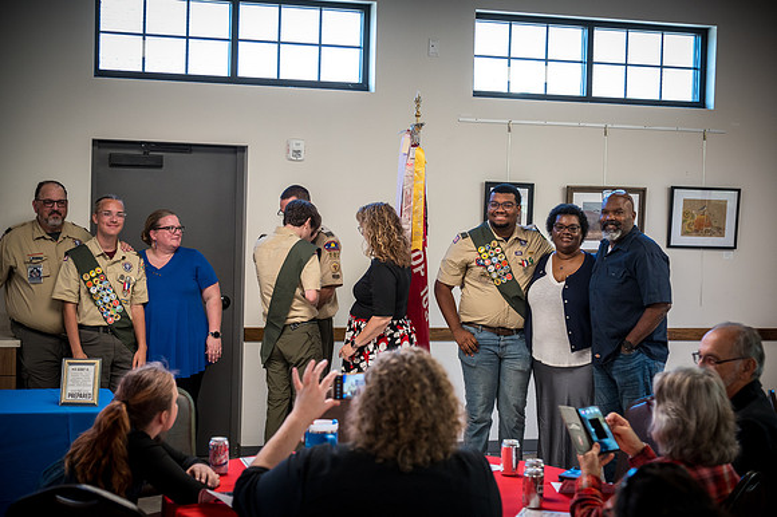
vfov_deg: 23.4
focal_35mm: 58
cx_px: 388
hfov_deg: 34.5
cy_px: 258
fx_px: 1251
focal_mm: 58
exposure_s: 1/125
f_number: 4
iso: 1800
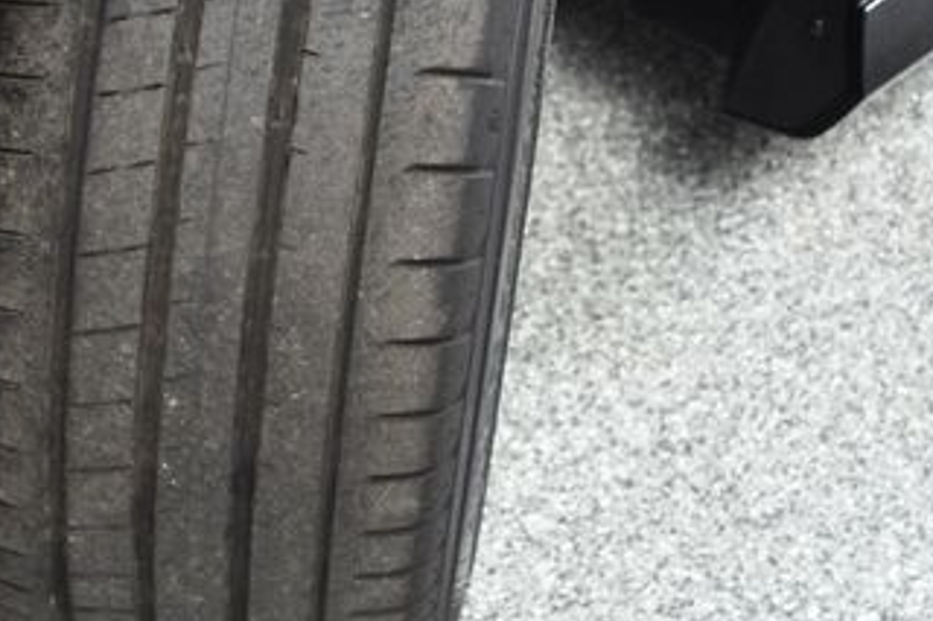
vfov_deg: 14.2
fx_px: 2487
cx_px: 251
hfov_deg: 21.1
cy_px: 128
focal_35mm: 96
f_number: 4.8
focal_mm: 32
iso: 100
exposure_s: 1/160
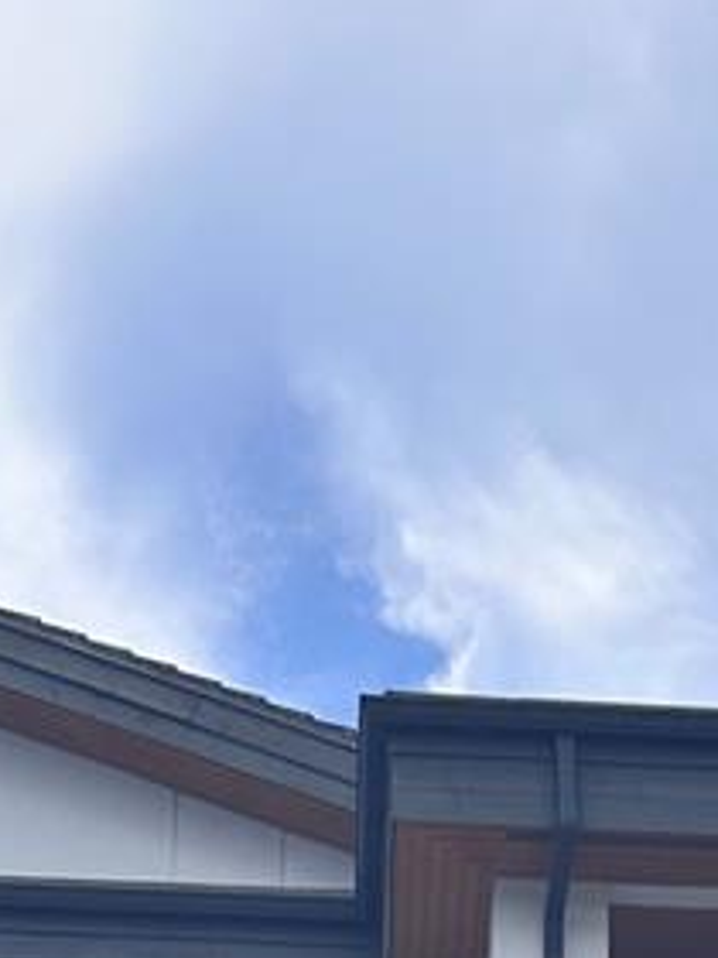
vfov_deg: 15.4
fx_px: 2849
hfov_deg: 14.3
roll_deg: -0.3
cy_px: 1906
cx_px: 513
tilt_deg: +9.8
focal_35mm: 103
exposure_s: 1/1212
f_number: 1.78
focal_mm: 6.86
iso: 80
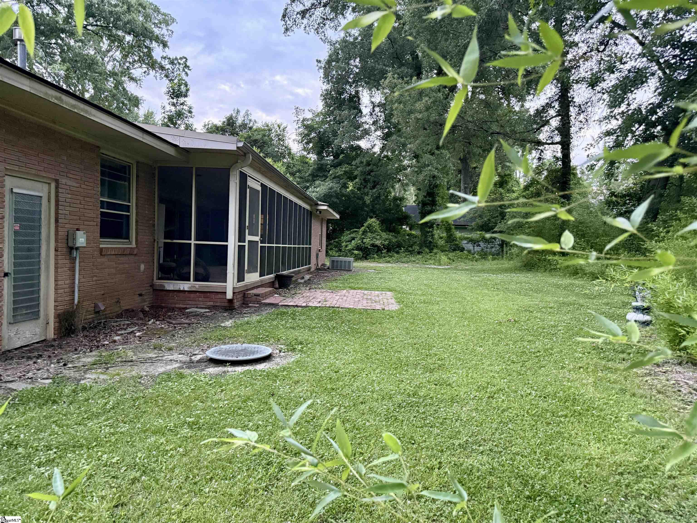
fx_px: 483
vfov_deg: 56.8
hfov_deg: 71.6
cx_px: 348
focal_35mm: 24
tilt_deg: -2.8
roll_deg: -2.4
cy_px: 262
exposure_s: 1/48
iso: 800
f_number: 1.78
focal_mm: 6.76
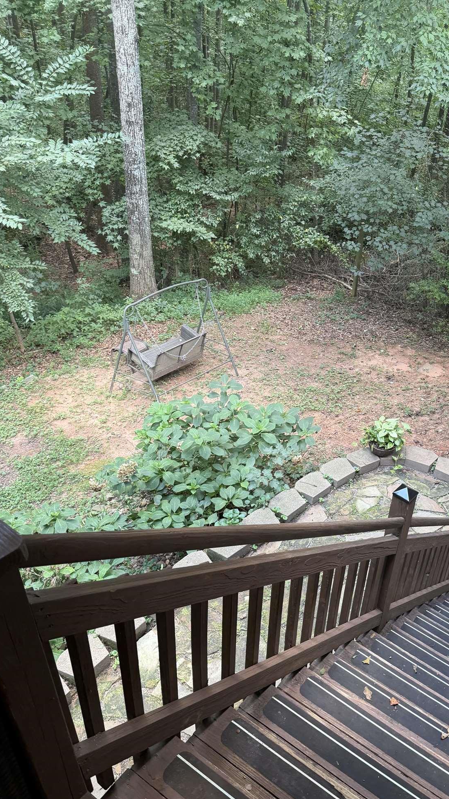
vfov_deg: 62.6
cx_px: 318
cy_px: 428
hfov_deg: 37.2
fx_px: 656
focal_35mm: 31
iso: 200
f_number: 1.78
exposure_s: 1/82
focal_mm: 6.76
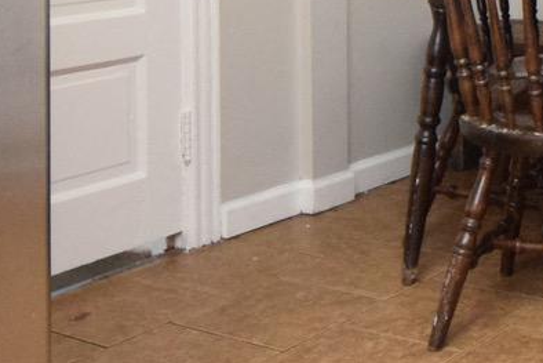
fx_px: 1177
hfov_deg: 23.7
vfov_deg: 16.4
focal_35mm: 78
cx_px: 652
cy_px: -137
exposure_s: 1/60
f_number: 3.5
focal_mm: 10
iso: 2800
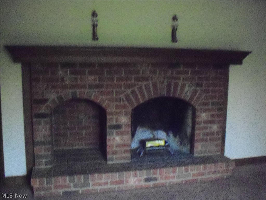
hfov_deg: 49.0
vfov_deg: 37.7
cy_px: 100
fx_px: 292
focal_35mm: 38
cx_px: 133
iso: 1600
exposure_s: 1/30
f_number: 3.5
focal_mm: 6.3
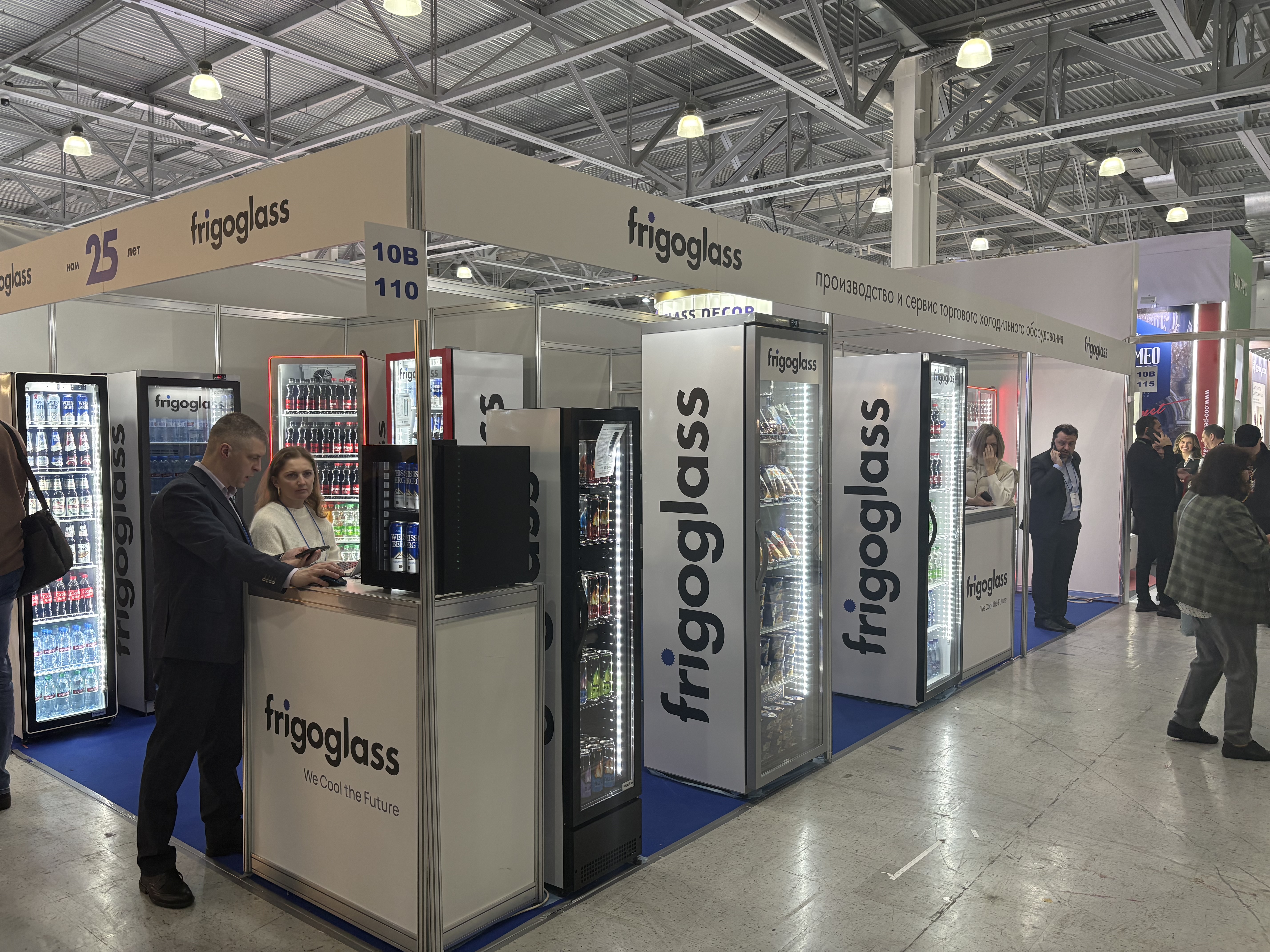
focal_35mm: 26
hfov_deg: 67.3
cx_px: 635
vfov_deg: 53.1
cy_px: 476
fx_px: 954
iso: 125
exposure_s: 1/100
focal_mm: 5.96
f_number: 1.6
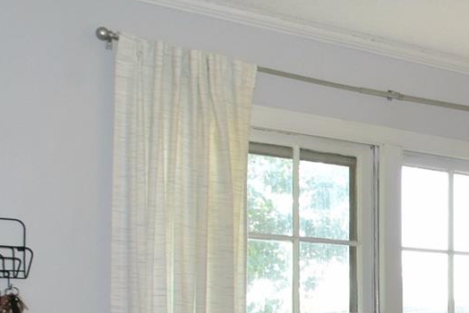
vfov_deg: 16.2
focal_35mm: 82
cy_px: 345
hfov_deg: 20.4
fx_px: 1069
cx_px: 748
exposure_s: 1/60.2
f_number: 8
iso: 800
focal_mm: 14
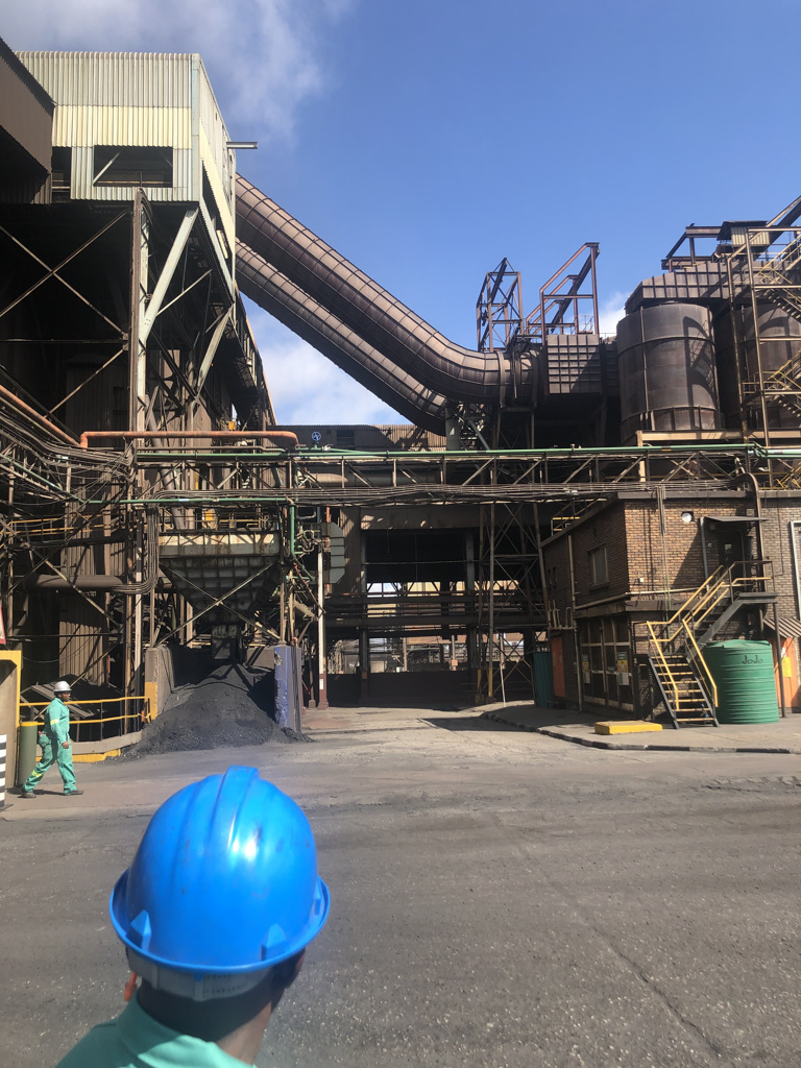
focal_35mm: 28
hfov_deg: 49.7
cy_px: 534
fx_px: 864
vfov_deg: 63.4
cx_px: 400
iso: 20
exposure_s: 1/1000
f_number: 1.8
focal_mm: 4
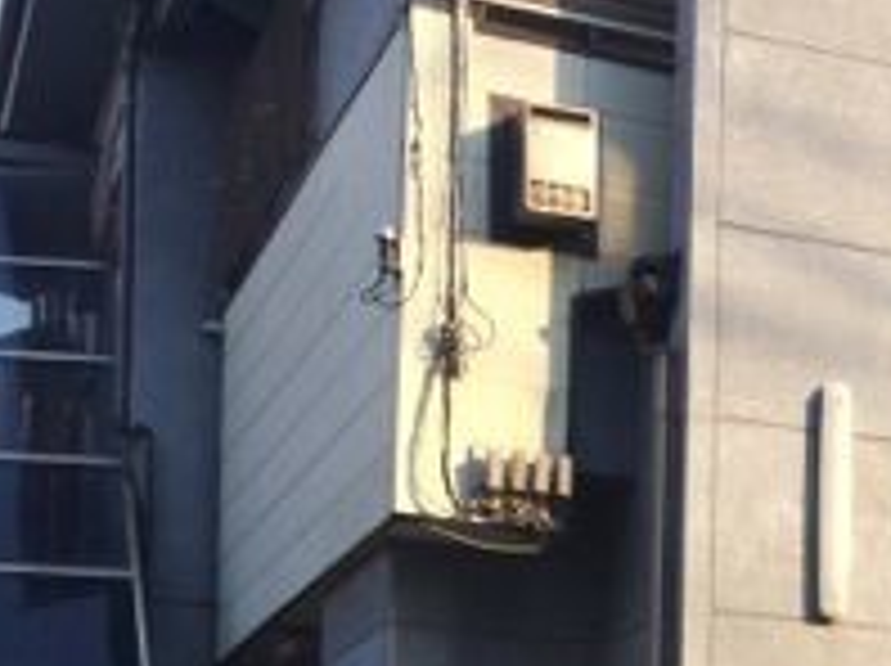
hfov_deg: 19.4
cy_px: 932
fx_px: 2494
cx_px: 986
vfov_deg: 14.4
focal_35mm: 97
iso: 32
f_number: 2.2
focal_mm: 4.12
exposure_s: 1/570
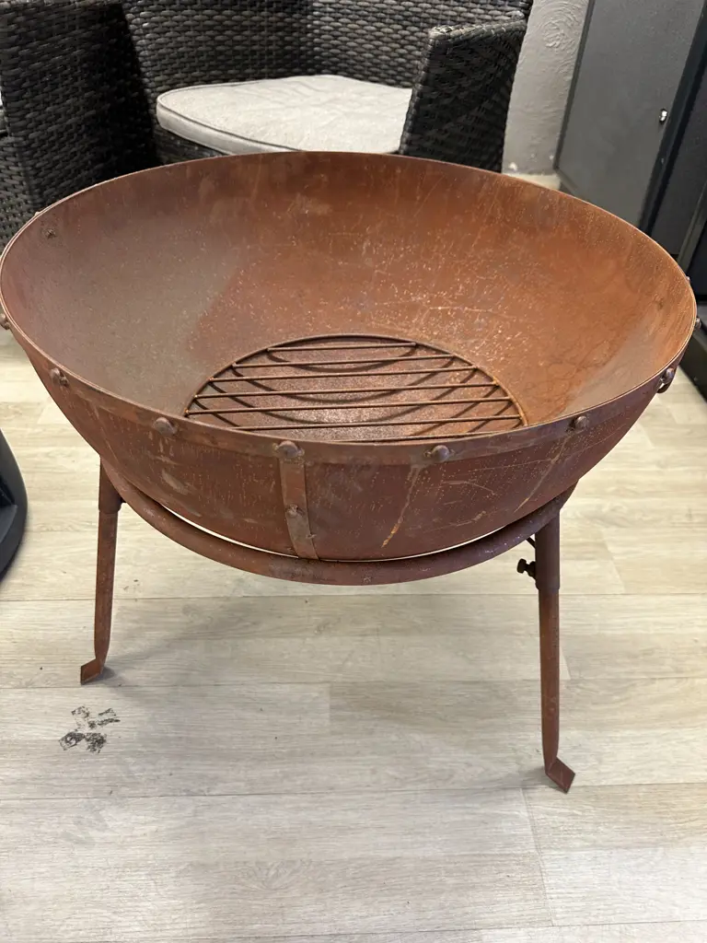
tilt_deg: -41.4
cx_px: 354
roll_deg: -3.3
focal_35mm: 24
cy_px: 472
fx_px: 654
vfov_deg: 71.6
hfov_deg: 56.8
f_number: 1.78
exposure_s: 1/50
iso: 200
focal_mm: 6.86
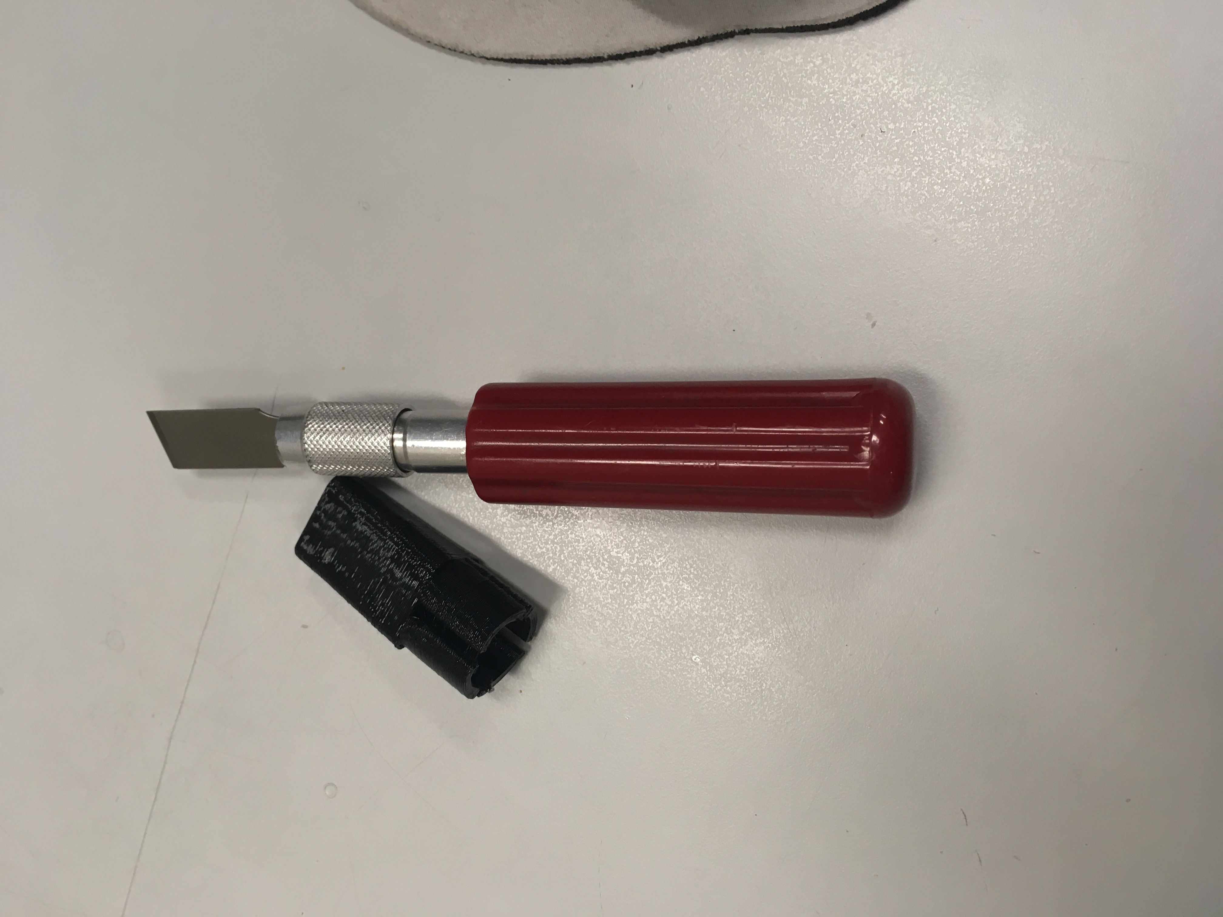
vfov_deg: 48.2
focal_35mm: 29
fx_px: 1025
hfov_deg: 61.7
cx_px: 612
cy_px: 458
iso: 25
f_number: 2.2
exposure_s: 1/30
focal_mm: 4.15
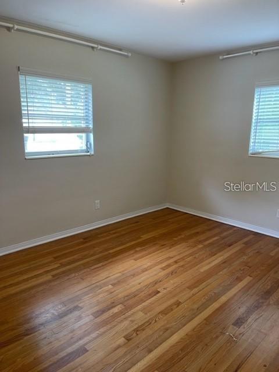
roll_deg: -1.4
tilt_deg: -12.1
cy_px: 186
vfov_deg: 67.3
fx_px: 279
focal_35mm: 26
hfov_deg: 53.1
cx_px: 140
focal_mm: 5.1
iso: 100
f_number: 1.6
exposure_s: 1/60
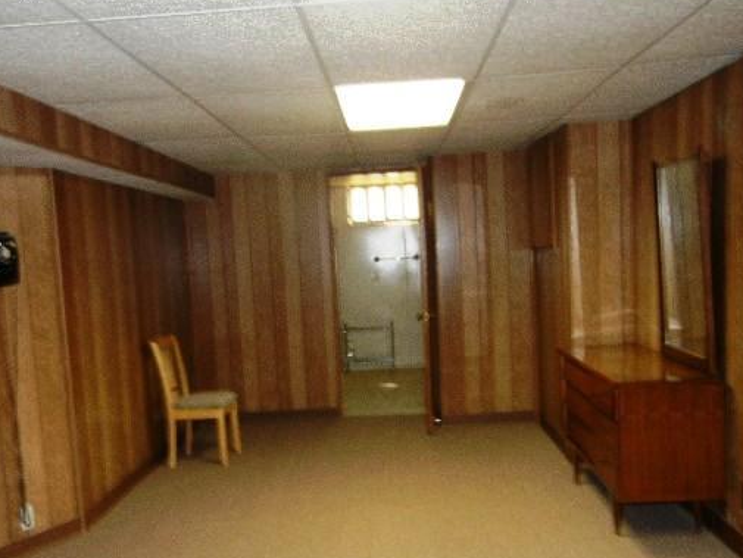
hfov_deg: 48.9
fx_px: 816
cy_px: 333
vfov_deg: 37.6
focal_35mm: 38
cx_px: 347
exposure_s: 1/30
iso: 285
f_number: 3.5
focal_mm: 5.4
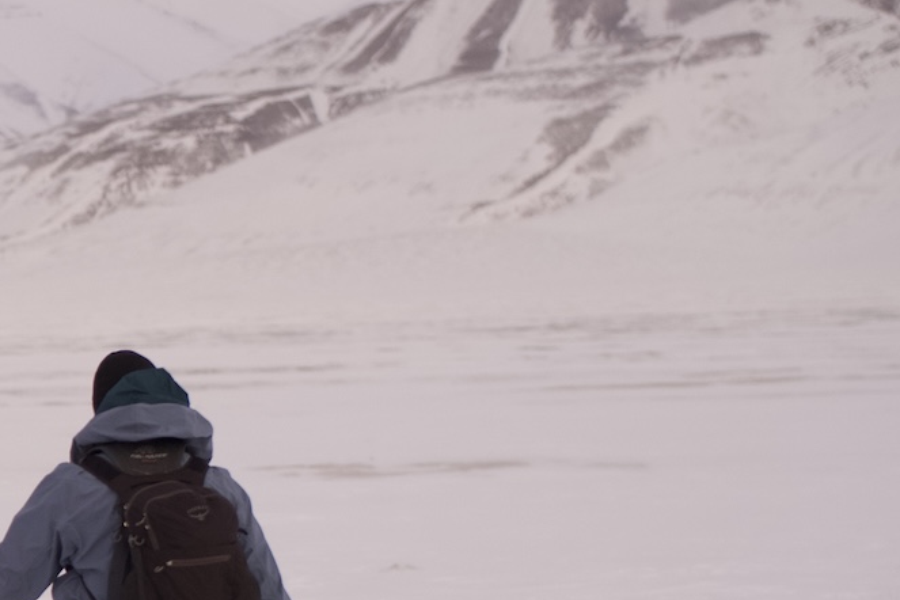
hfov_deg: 11.0
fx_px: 4525
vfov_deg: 7.6
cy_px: 573
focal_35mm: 181
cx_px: -337
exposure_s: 1/1000
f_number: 2
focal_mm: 50
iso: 500
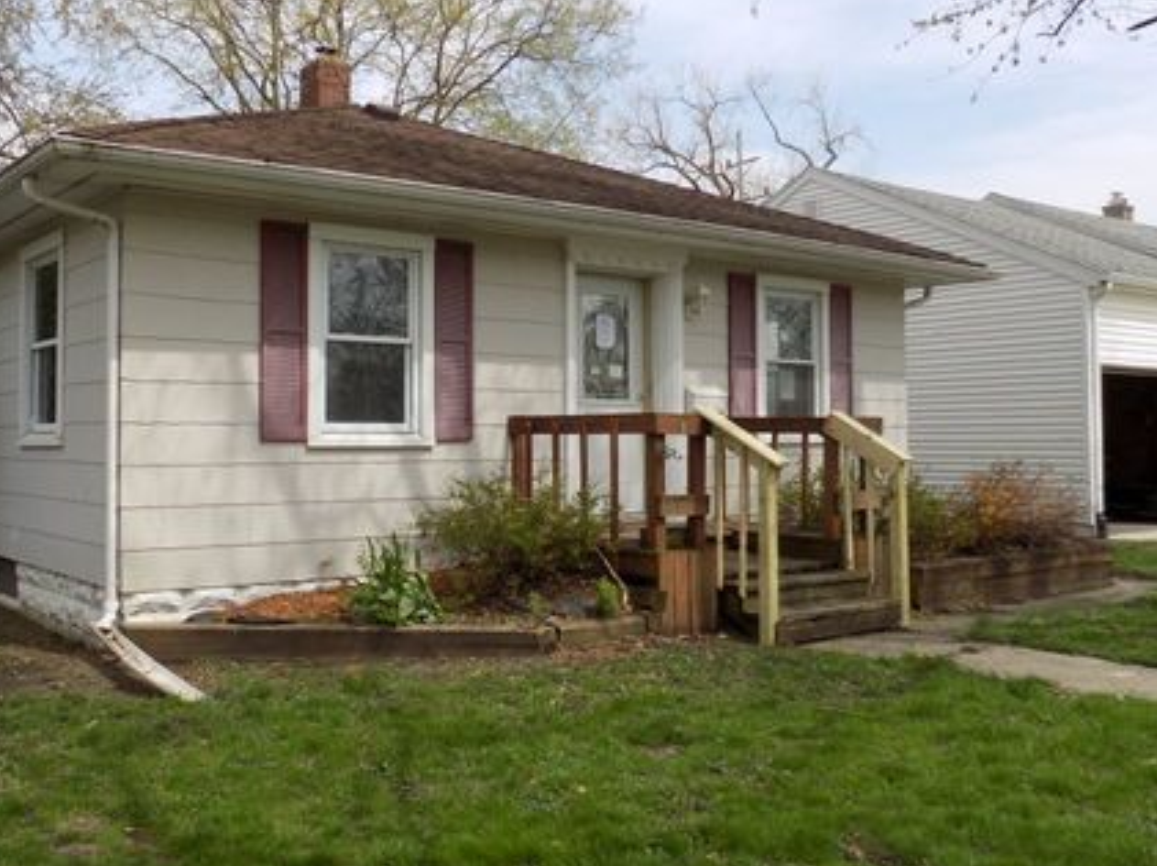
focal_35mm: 35
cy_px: 415
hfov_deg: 51.6
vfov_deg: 40.6
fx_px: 1169
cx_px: 377
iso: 80
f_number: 3.1
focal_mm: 4
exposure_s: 1/800
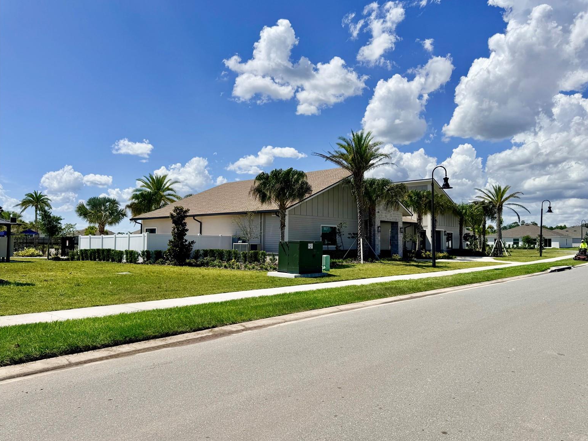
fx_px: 425
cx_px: 305
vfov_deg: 54.9
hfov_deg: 69.4
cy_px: 223
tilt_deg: +2.4
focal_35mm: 25
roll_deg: -0.2
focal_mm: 6.76
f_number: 1.78
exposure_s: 1/9091
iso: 80
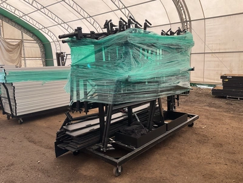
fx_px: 204
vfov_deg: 48.2
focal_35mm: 29
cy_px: 92
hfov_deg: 61.7
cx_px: 122
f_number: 1.8
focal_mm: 3
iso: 20
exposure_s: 1/164
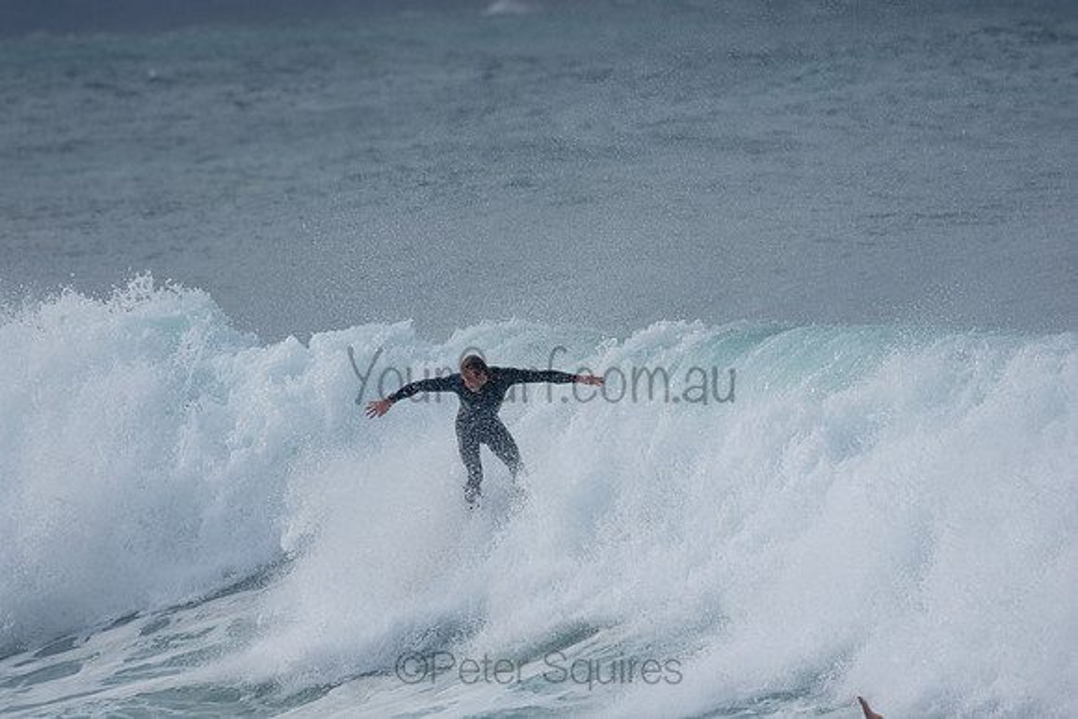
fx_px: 21564
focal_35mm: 720
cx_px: 539
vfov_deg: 1.9
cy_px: 360
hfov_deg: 2.9
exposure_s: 1/500
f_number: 7.1
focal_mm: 480
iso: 100
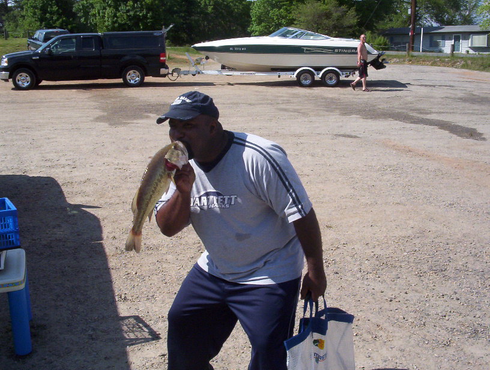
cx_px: 245
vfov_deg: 37.0
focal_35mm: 39
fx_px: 553
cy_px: 185
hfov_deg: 47.8
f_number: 8
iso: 100
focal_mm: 6
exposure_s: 1/259
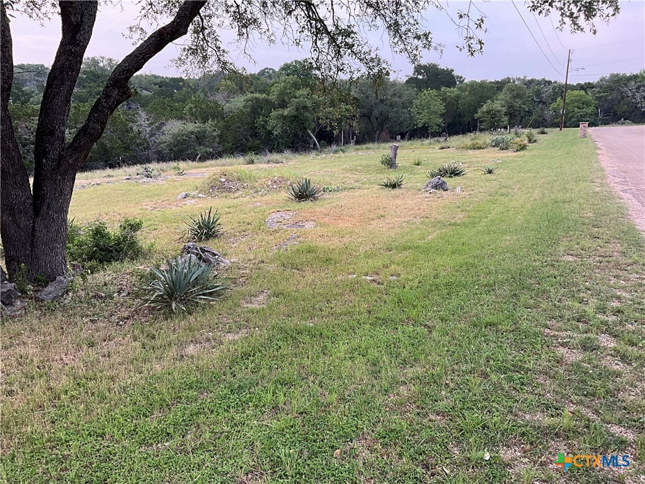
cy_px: 242
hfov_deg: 61.7
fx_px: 540
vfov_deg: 48.2
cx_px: 322
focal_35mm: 29
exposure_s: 1/133
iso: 32
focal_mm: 3
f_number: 1.8
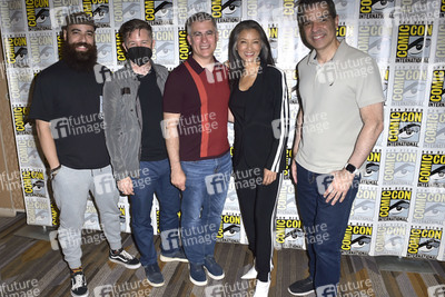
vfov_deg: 48.0
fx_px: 334
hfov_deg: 67.2
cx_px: 204
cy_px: 154
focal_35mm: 27
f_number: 6.3
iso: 320
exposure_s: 1/250
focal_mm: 24
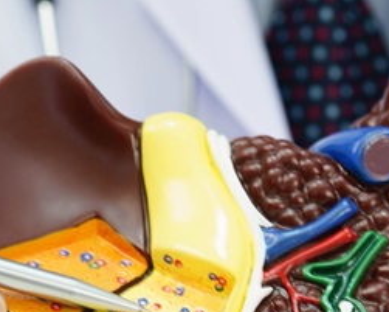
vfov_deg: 8.2
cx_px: 263
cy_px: 317
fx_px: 2154
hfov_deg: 10.3
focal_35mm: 187
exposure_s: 1/100
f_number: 3.5
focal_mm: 50
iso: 640
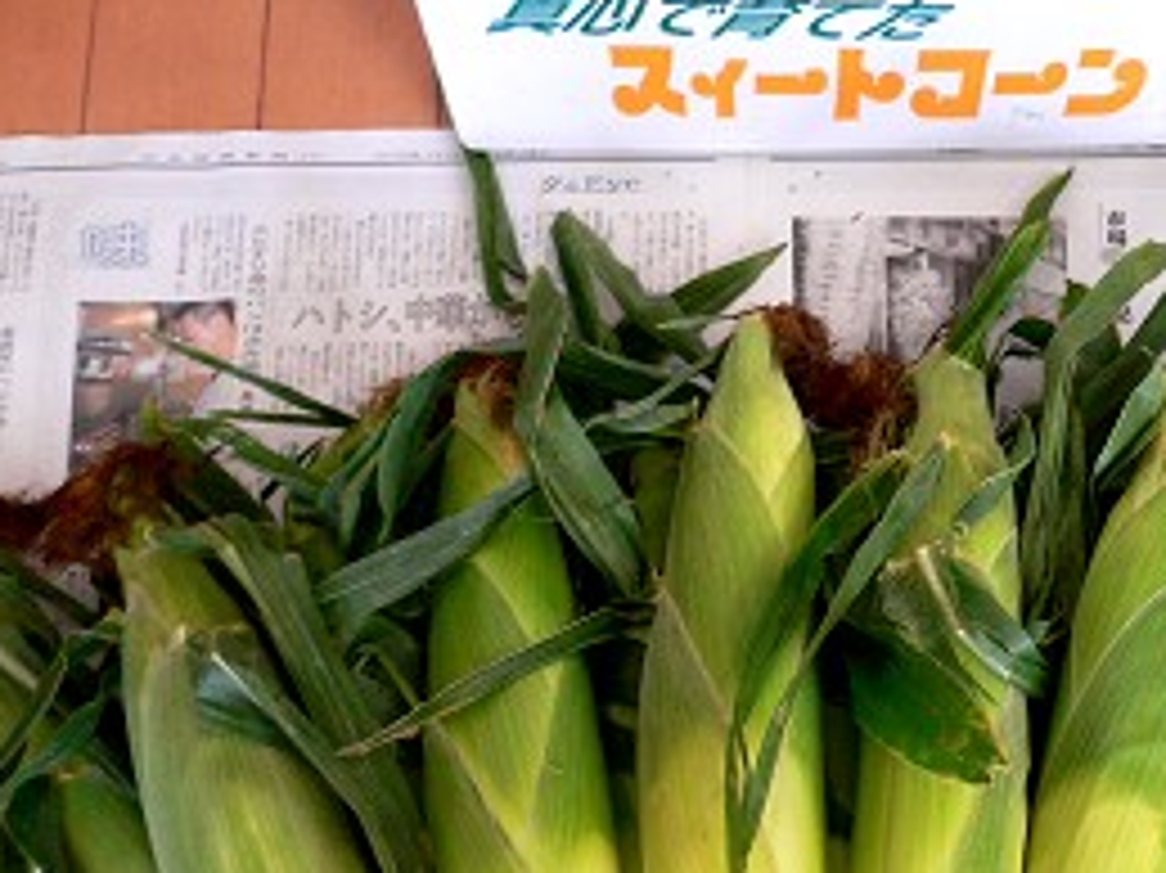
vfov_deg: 26.6
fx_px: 1818
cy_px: 662
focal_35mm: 54
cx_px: 743
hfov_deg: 35.3
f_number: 2.8
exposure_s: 1/15
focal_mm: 5.8
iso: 150
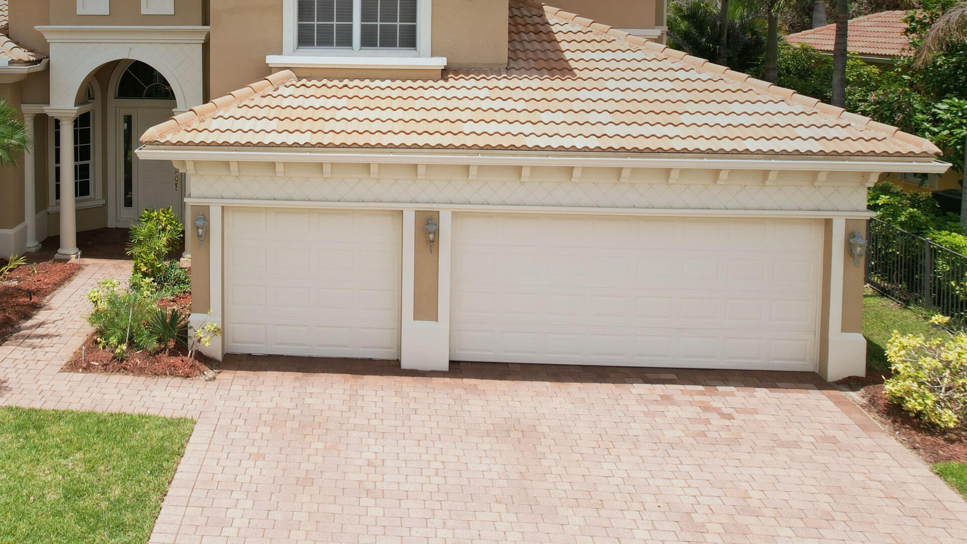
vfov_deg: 31.4
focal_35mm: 36
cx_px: 279
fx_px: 923
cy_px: 62
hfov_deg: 53.5
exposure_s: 1/80
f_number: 2.8
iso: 100
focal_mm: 8.4
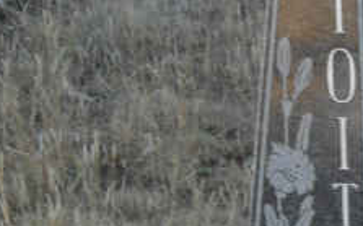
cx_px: 451
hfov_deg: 13.4
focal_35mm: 152
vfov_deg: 8.6
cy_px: 87
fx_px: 1503
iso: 100
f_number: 5
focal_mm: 9.3
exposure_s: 1/60
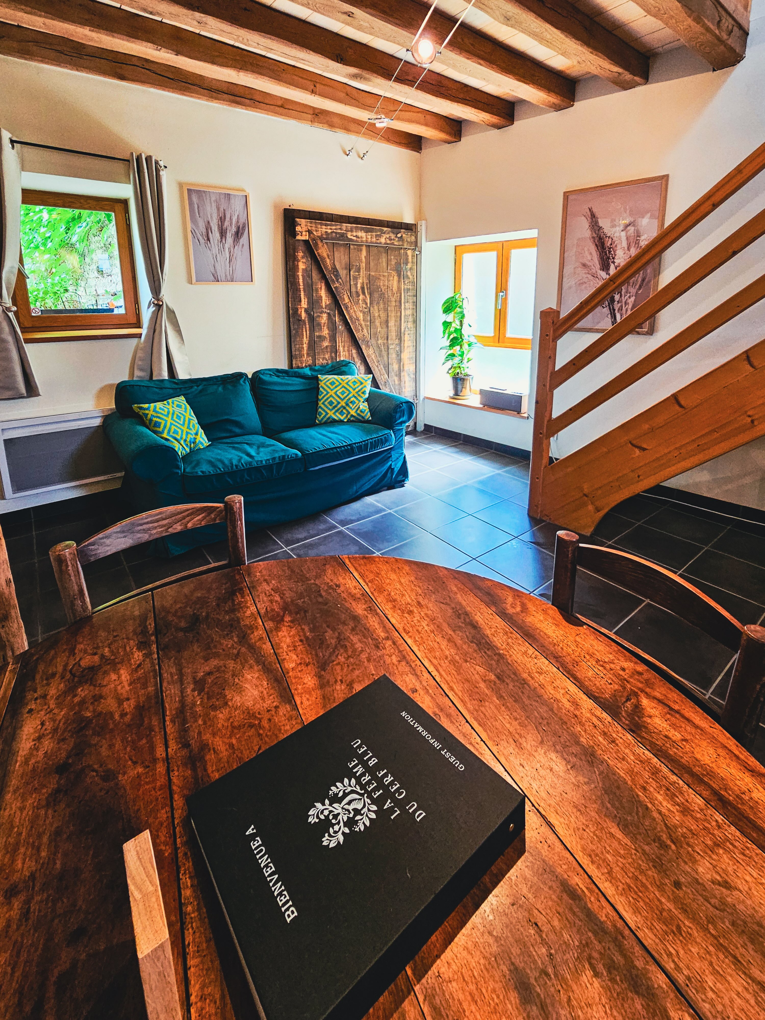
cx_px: 382
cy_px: 510
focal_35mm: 13
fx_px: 383
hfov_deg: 89.9
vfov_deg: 106.2
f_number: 2.2
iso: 200
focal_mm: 2.2
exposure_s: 1/50
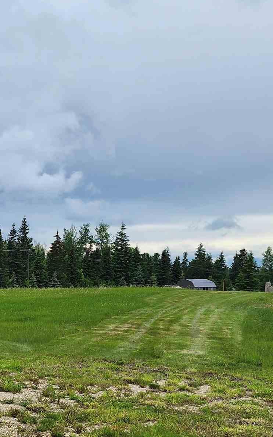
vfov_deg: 32.2
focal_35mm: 63
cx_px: -59
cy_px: 291
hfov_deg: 19.4
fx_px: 750
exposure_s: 1/1067
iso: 12
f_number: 1.8
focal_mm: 6.4
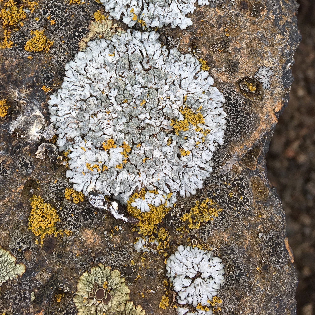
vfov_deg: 31.0
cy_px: 2
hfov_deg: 32.9
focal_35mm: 51
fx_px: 525
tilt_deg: -72.3
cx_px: 88
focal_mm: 4.15
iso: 25
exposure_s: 1/223
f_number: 2.2
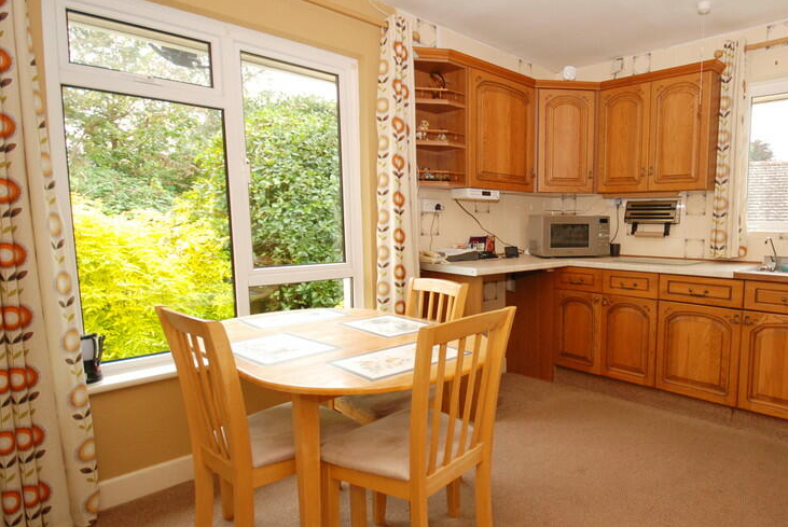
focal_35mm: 21
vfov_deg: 59.6
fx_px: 460
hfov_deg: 77.4
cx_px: 550
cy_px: 270
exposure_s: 1/60
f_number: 4
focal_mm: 10
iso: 400
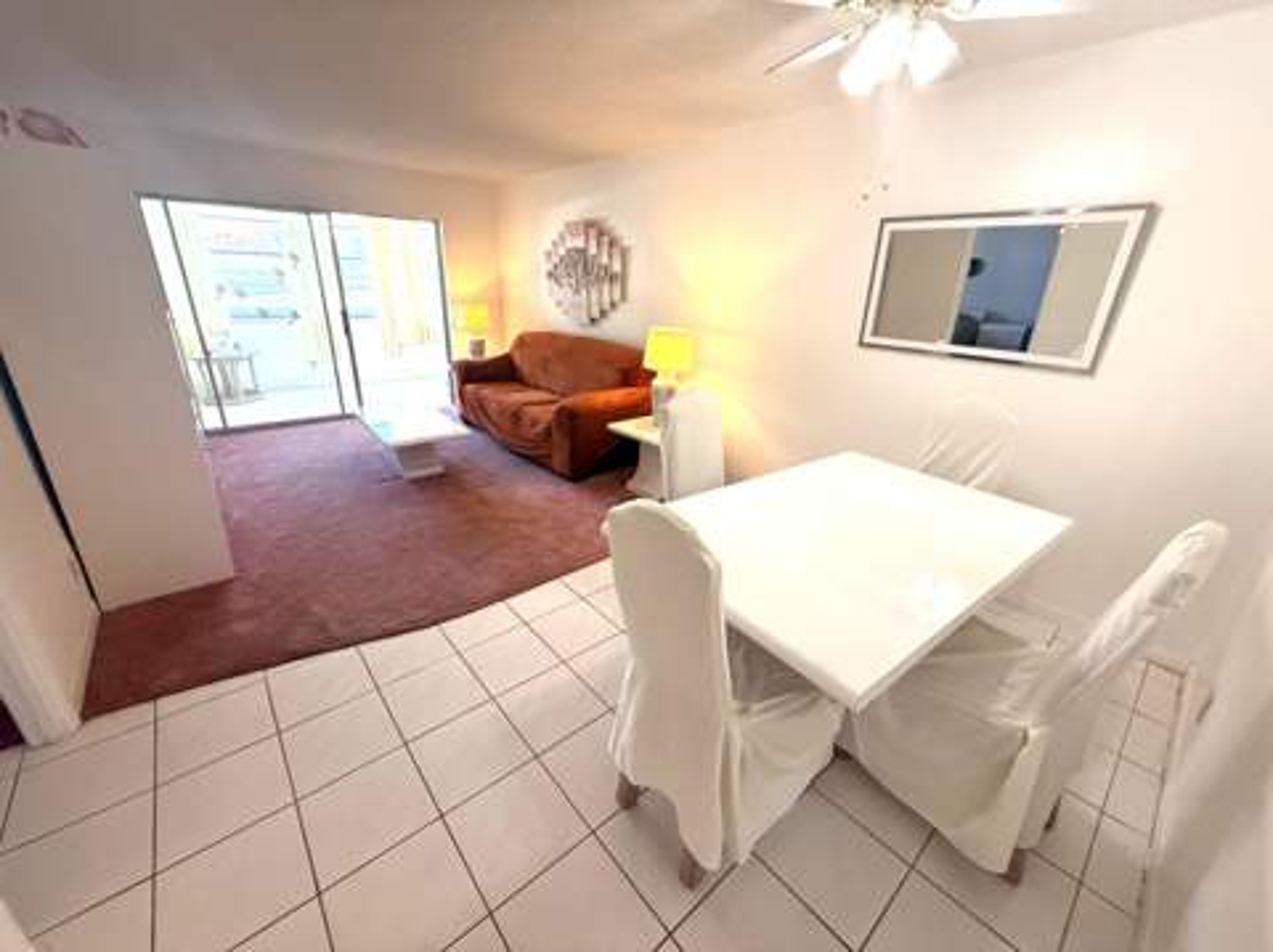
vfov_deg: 85.6
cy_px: 476
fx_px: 514
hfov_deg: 102.1
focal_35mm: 14
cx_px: 636
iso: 200
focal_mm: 2.22
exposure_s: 1/120
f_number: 2.2
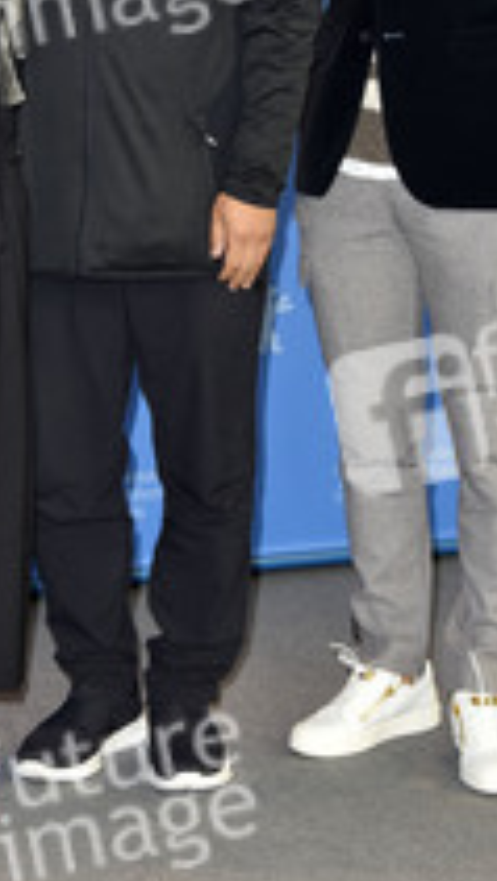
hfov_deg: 10.5
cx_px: 163
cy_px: 188
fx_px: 2689
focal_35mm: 115
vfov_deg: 18.5
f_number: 5.6
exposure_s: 1/125
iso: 640
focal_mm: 58
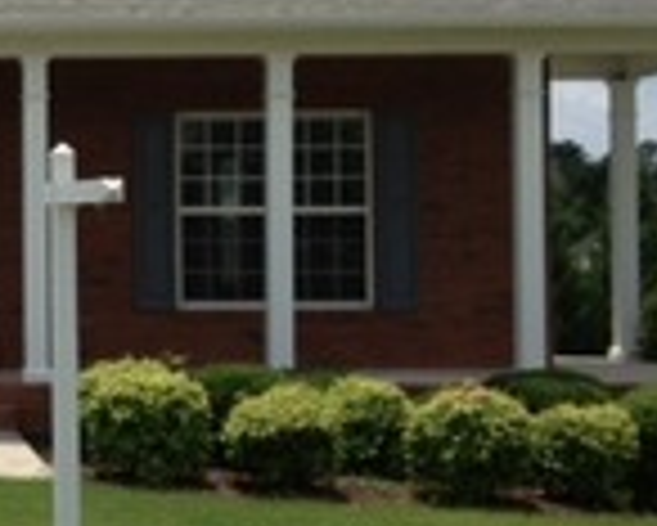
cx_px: -230
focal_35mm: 120
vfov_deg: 12.9
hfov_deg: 15.2
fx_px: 2335
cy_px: 202
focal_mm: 4.28
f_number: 2.4
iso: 50
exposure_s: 1/2123
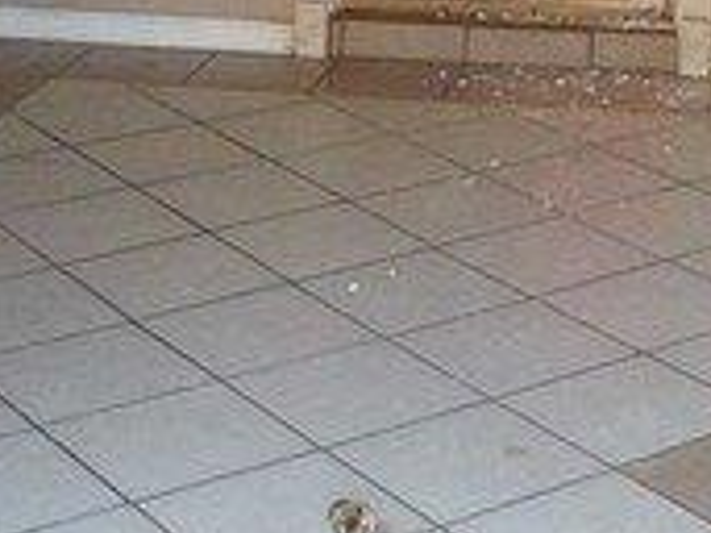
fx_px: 2073
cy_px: -217
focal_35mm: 101
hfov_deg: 18.9
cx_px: 719
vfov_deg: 13.9
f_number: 2.8
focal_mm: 4.7
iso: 400
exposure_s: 1/42.1
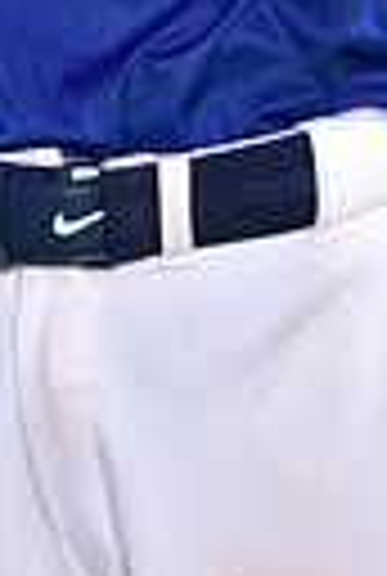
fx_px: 8692
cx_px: 70
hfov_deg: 2.6
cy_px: -396
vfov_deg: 3.8
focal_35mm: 542
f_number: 5
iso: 80
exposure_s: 1/250
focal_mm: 120
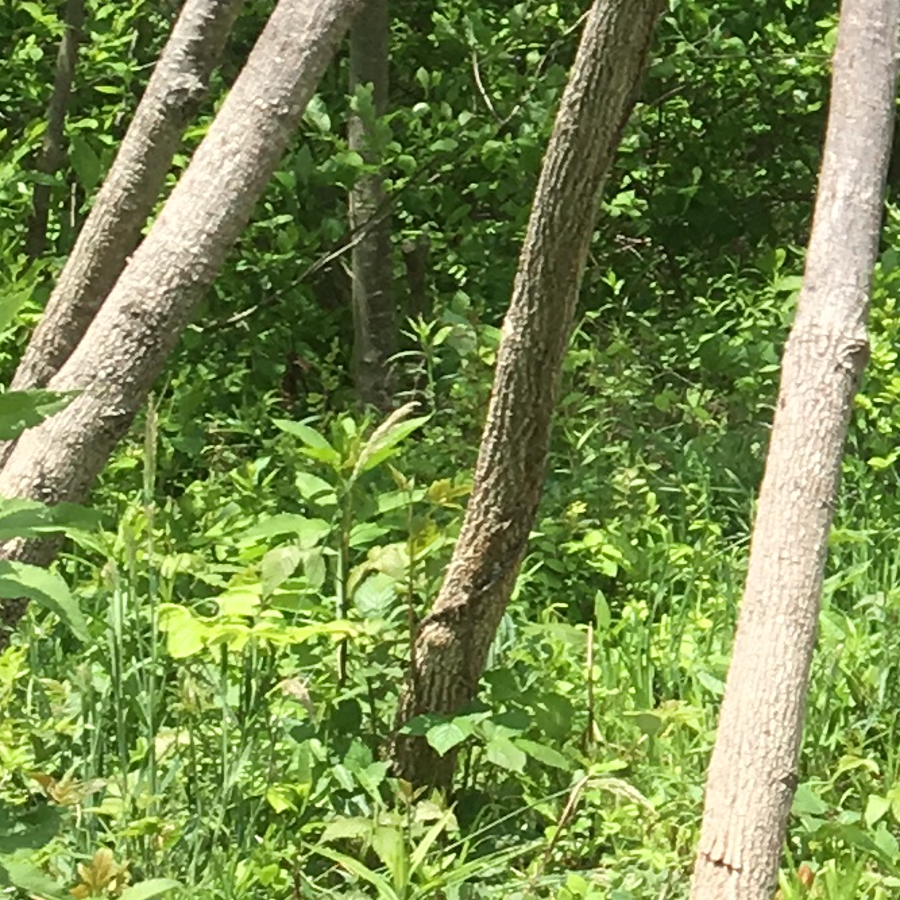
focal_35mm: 155
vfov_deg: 11.1
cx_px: 1787
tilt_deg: +0.0
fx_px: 4559
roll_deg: +1.4
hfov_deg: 10.4
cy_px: -104
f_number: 2.2
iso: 25
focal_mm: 4.15
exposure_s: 1/693
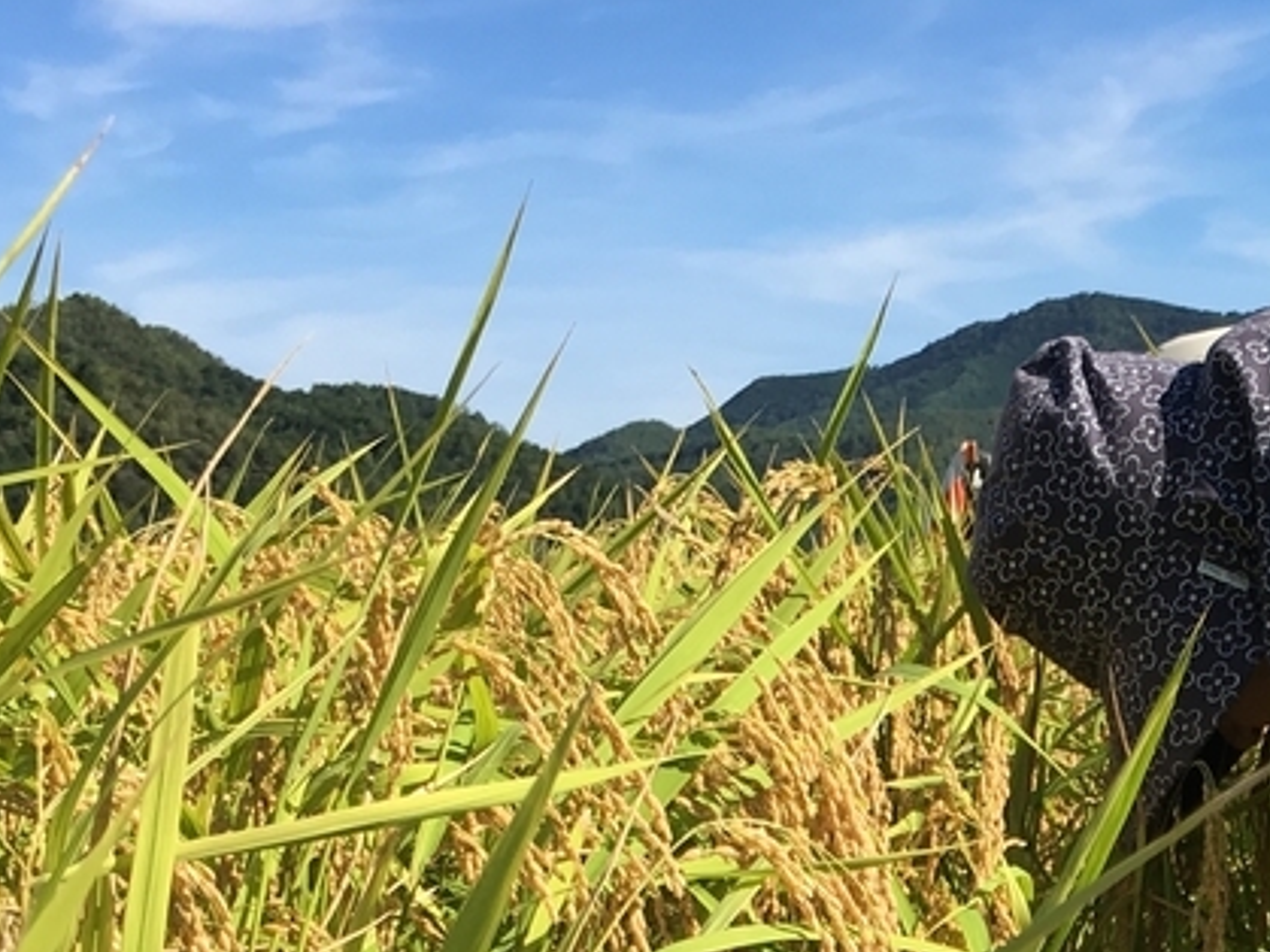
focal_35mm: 83
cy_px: 1334
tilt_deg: -13.0
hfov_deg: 22.7
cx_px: 1267
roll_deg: +0.3
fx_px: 3044
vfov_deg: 16.5
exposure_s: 1/1241
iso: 25
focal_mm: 4.15
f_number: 2.2
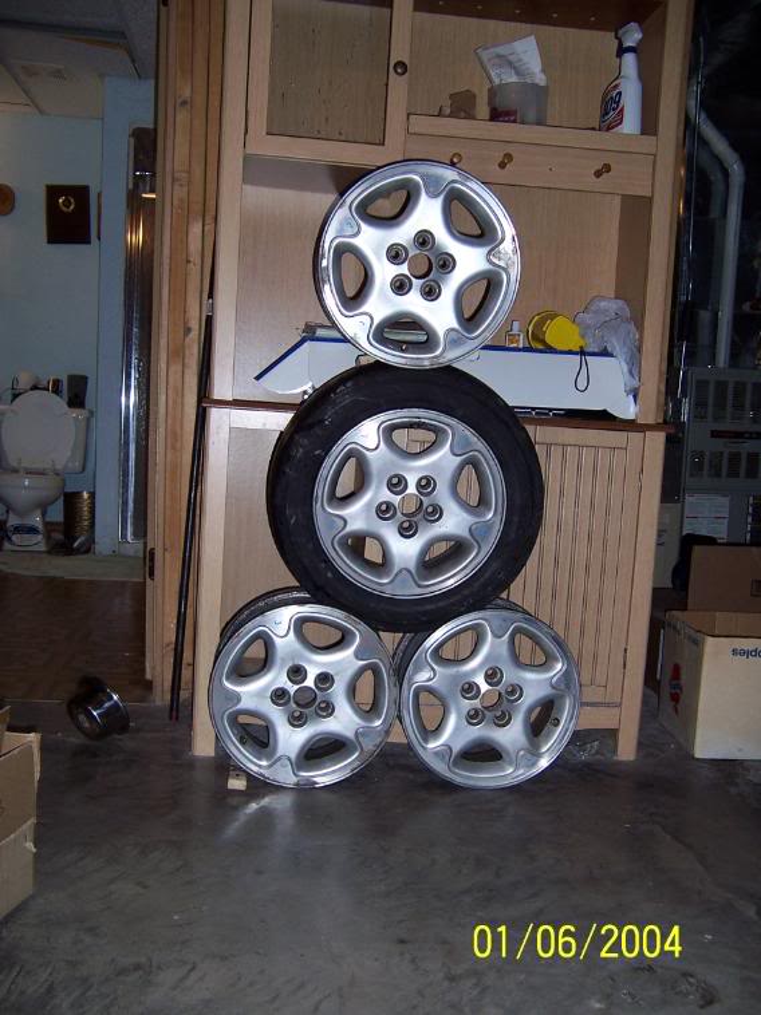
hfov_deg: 42.9
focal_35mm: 33
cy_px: 508
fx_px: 968
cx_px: 380
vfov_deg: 55.4
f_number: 2.8
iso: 80
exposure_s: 1/60
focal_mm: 5.5
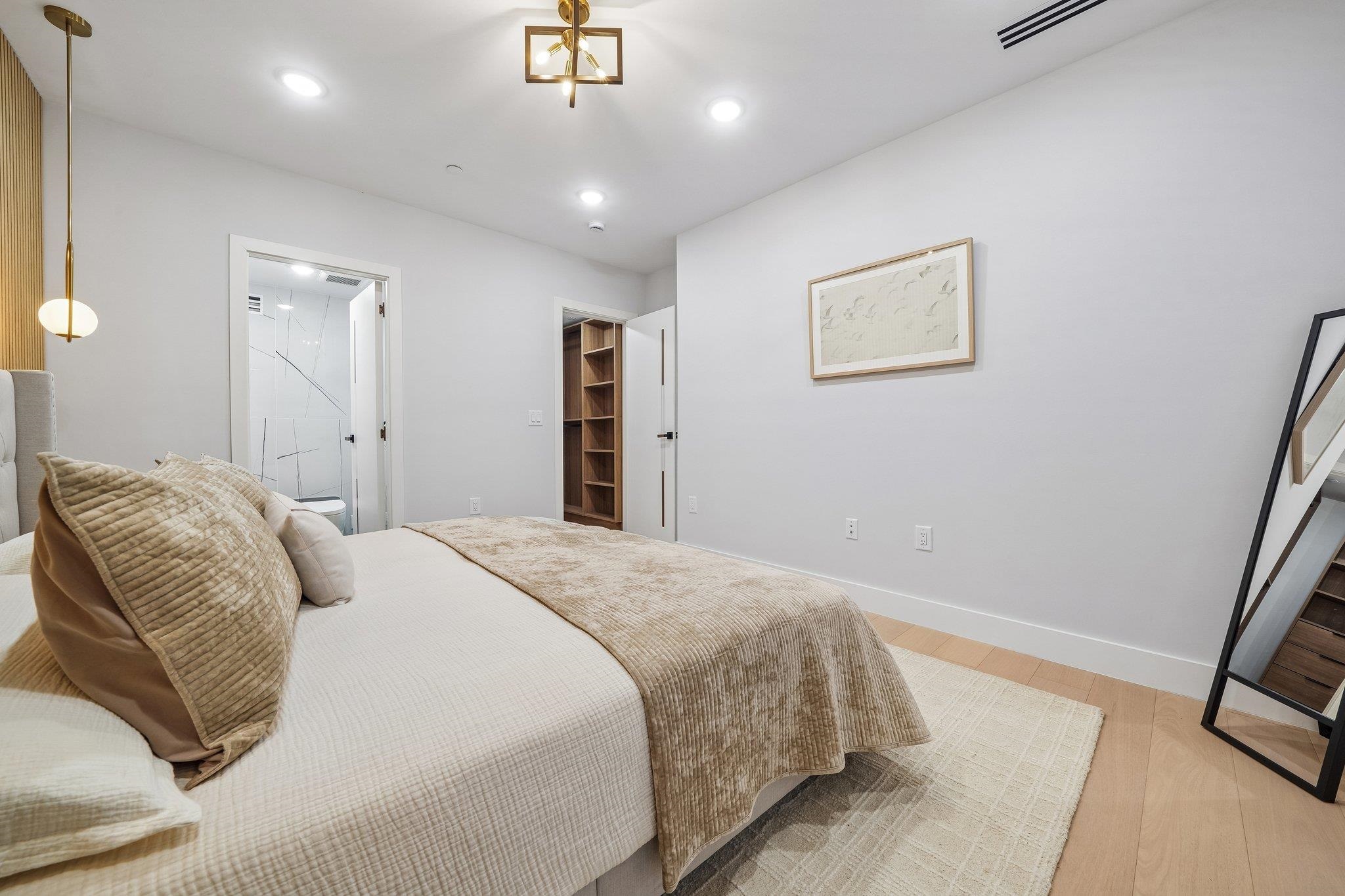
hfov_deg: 112.6
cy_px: 448
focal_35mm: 12
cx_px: 672
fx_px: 448
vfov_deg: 90.0
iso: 250
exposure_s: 1/10
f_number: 10
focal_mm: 12
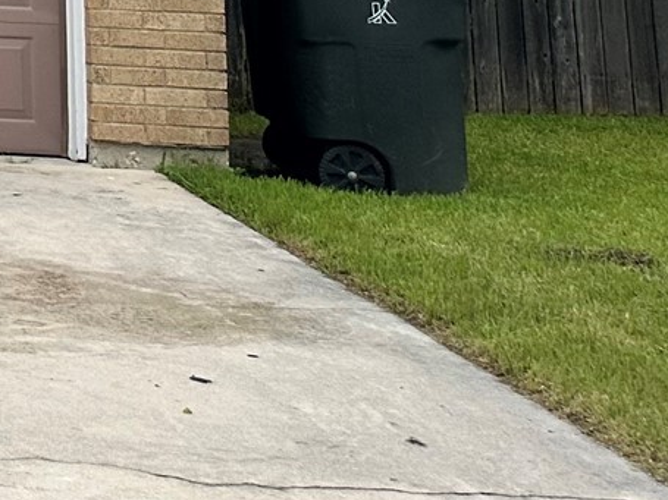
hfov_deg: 14.2
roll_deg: -2.9
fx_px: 2084
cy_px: -430
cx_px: -799
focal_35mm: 108
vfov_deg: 12.4
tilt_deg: +9.1
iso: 80
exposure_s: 1/5525
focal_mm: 6.86
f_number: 1.78
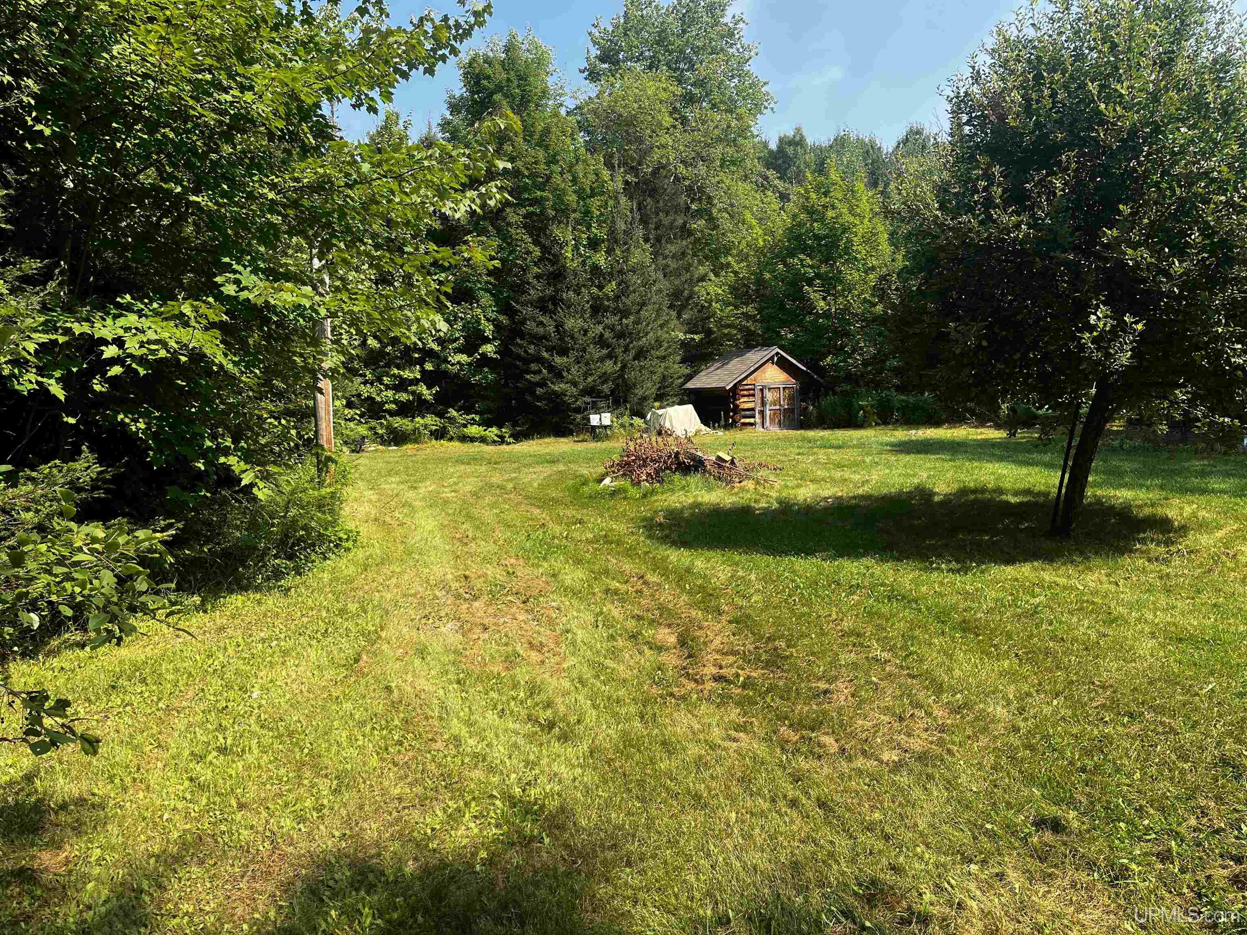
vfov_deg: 53.1
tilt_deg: -4.9
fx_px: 937
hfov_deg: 67.3
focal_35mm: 26
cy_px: 468
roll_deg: +2.0
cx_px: 624
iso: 50
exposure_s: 1/1279
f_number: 1.6
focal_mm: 5.1
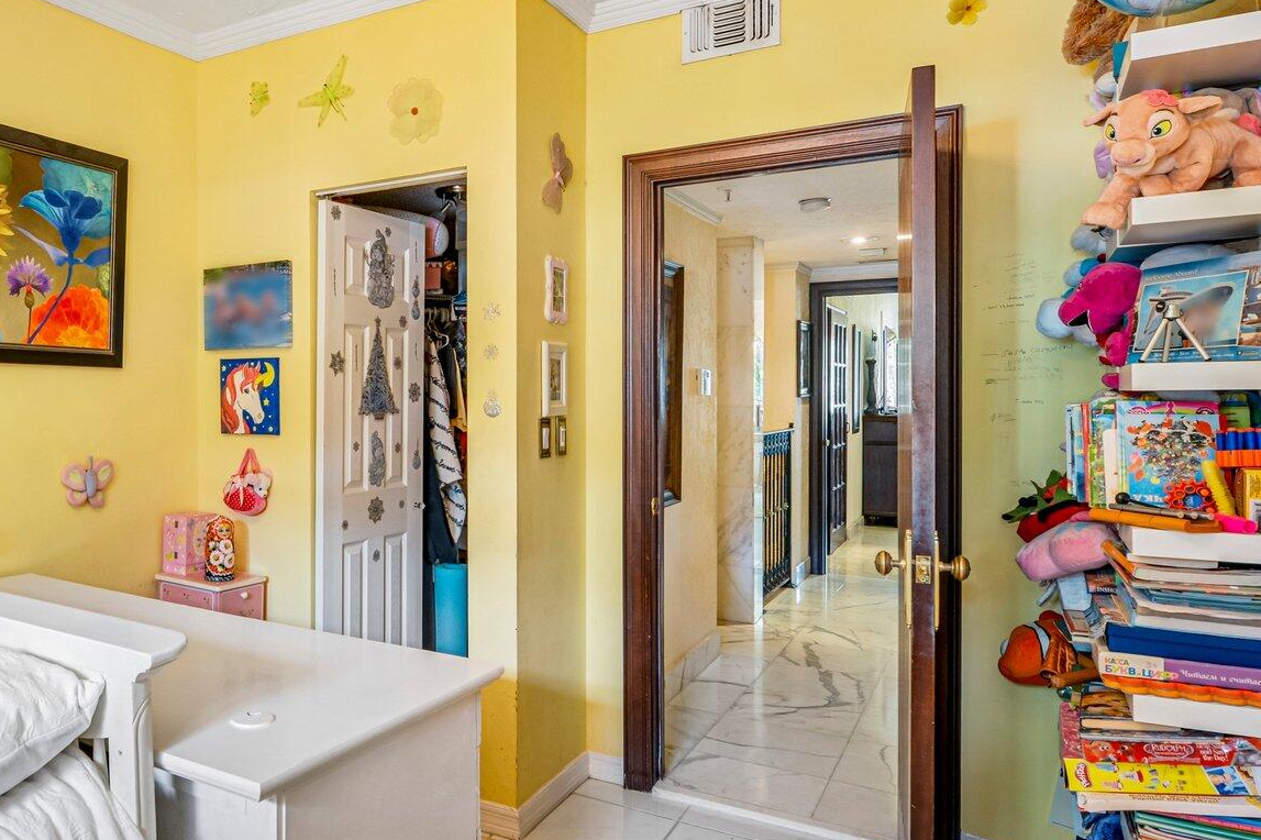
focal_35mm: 25
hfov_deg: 67.9
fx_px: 875
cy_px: 382
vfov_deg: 51.2
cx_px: 347
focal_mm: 14
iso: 200
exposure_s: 1/3.33
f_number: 9
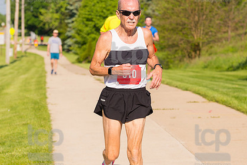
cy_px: 63
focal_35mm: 145
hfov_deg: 14.2
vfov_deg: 9.5
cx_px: 129
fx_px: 995
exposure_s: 1/2000
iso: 400
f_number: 5.6
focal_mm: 105
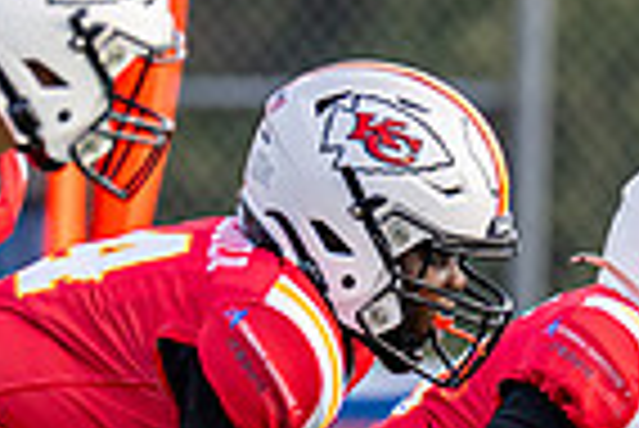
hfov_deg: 1.4
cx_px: 587
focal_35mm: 1435
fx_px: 25497
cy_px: 448
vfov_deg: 1.0
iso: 320
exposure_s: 1/2500
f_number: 2.8
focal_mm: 200
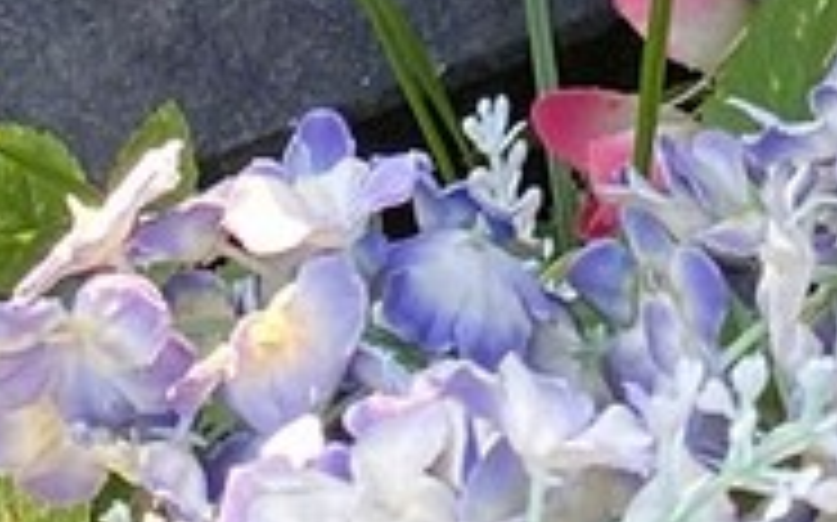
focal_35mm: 213
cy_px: -1688
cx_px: 670
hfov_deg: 9.8
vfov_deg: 5.3
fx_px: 4856
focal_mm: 4.25
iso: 40
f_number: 1.8
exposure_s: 1/121
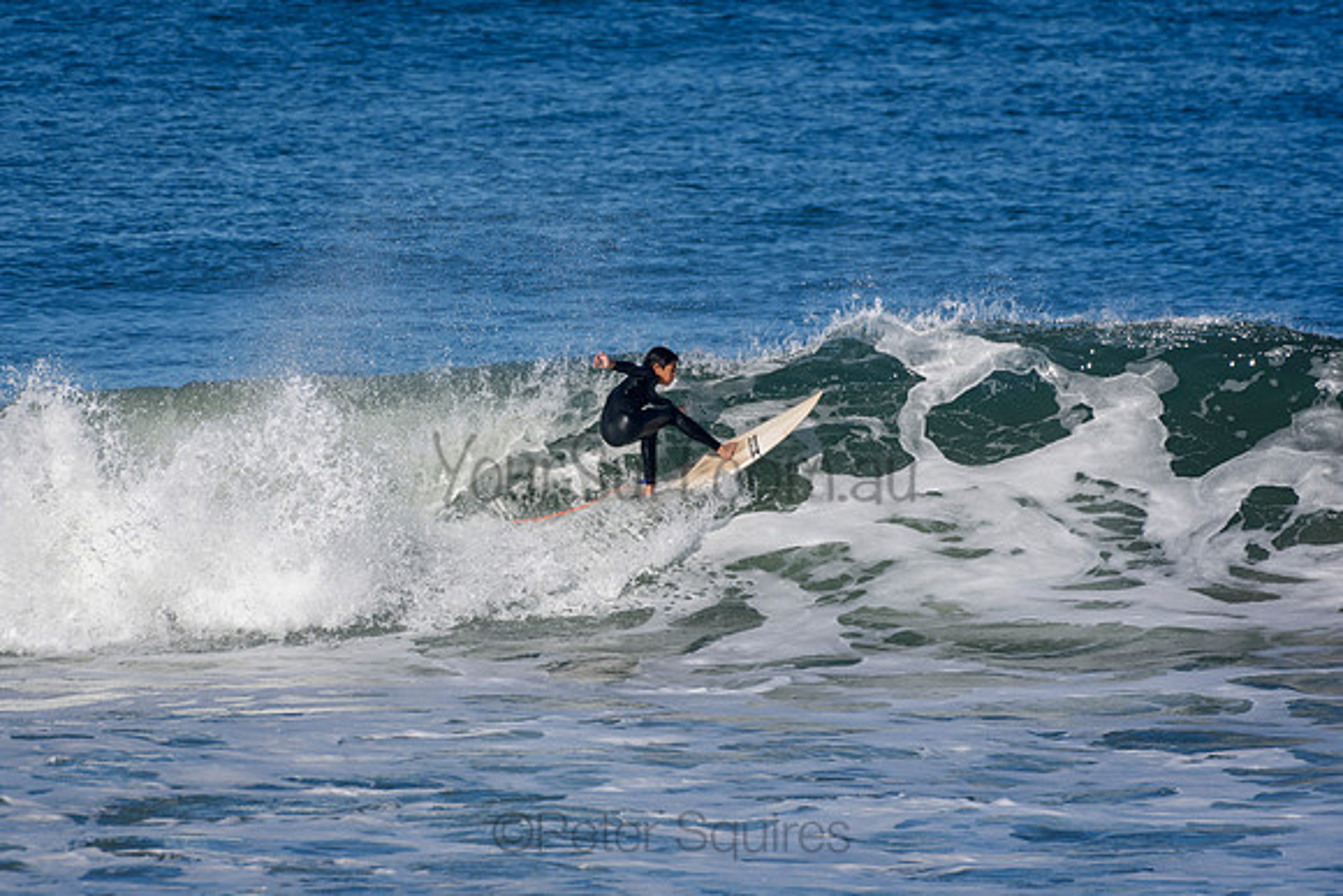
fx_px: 27984
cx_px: 672
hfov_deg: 2.7
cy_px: 448
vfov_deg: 1.8
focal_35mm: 750
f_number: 5.6
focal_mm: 500
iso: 220
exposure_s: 1/2000
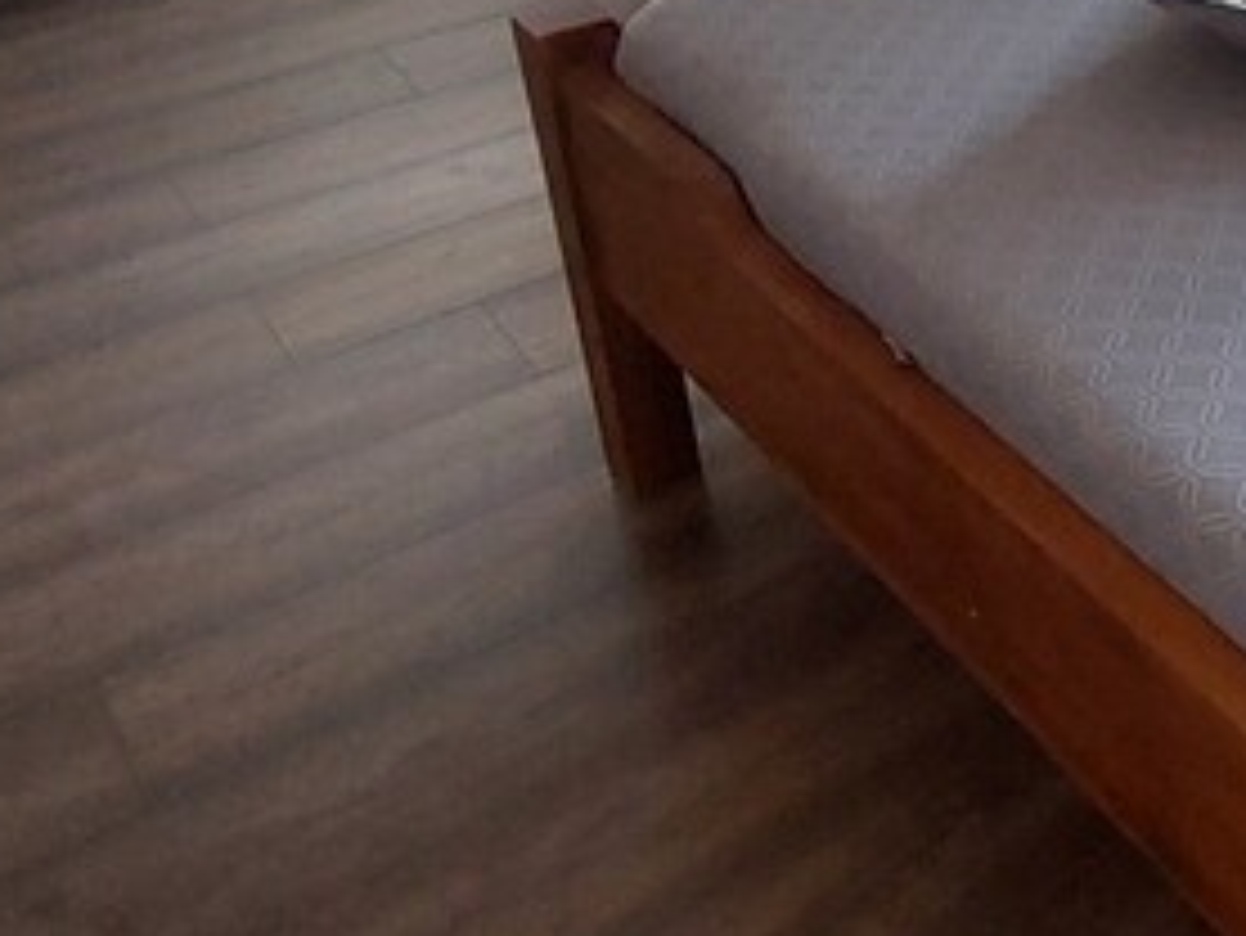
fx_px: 1729
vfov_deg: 29.0
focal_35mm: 48
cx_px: 1561
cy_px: 76
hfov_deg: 31.8
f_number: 2.2
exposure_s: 1/50
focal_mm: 1.74
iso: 200
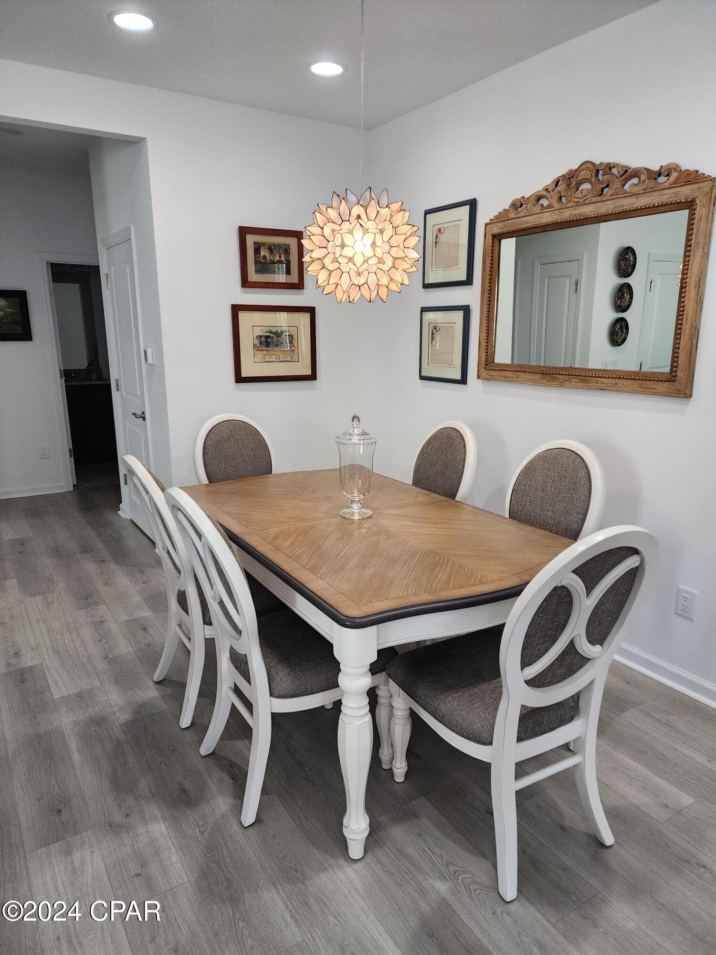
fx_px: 634
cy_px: 478
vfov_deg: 73.9
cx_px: 358
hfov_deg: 58.9
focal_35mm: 23
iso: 160
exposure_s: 1/120
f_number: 1.8
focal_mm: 6.4
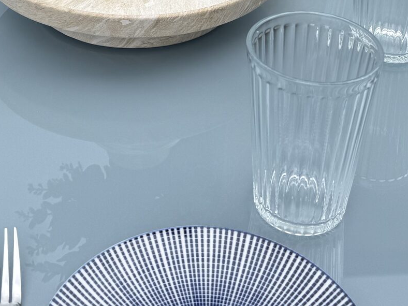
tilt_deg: -25.5
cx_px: 192
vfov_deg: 20.3
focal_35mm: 67
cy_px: -75
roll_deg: -2.4
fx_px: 790
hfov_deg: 29.0
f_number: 1.78
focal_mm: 6.76
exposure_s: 1/1653
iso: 80
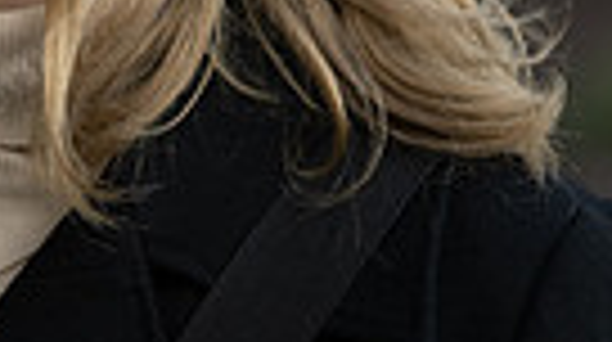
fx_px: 6173
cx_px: -630
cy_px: -448
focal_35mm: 381
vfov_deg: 3.1
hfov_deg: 5.5
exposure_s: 1/200
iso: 200
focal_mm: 85
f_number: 1.8
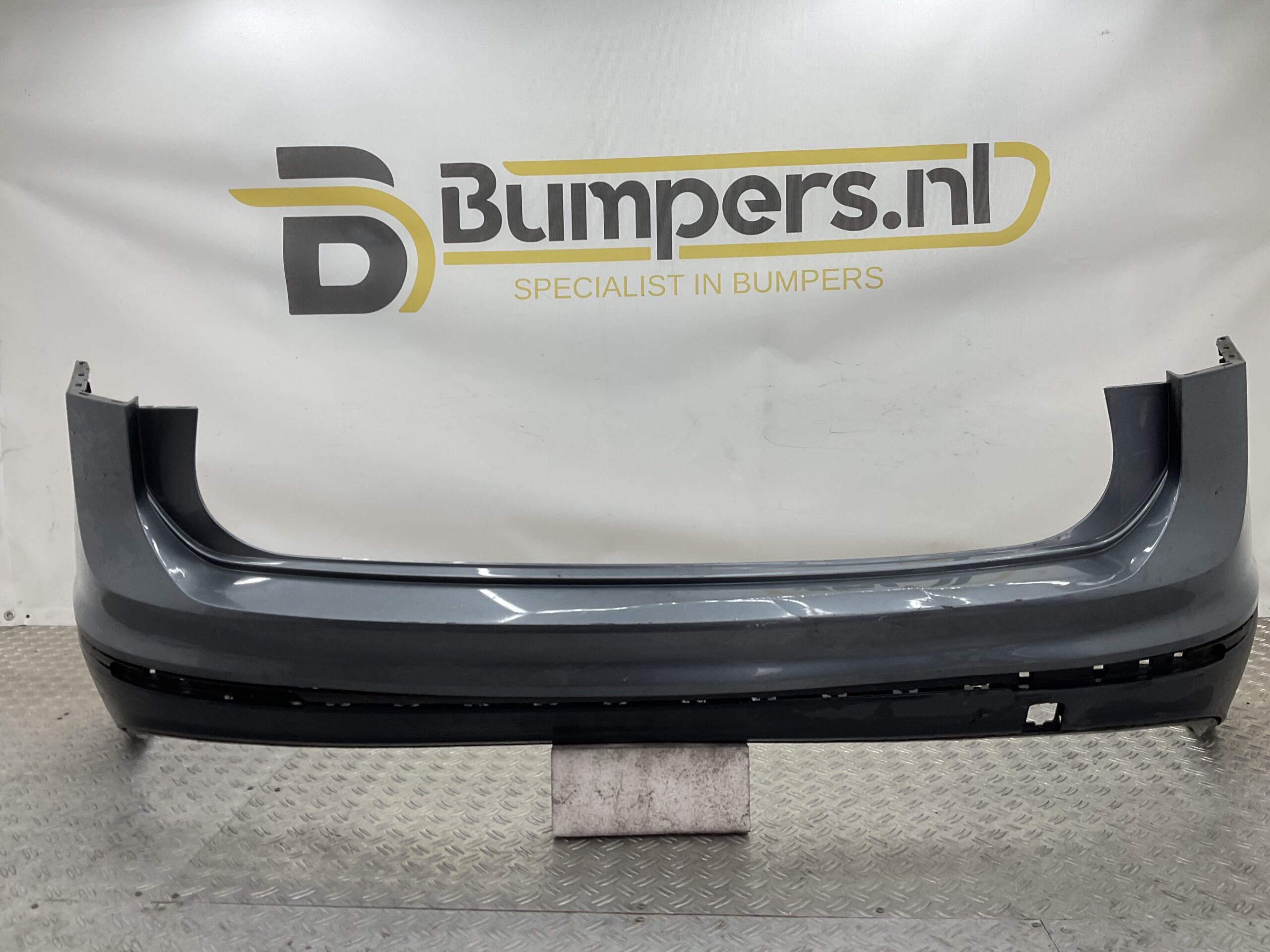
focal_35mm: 29
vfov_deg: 48.2
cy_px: 476
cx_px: 635
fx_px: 1064
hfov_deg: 61.7
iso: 20
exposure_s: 1/120
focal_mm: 3
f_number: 1.8
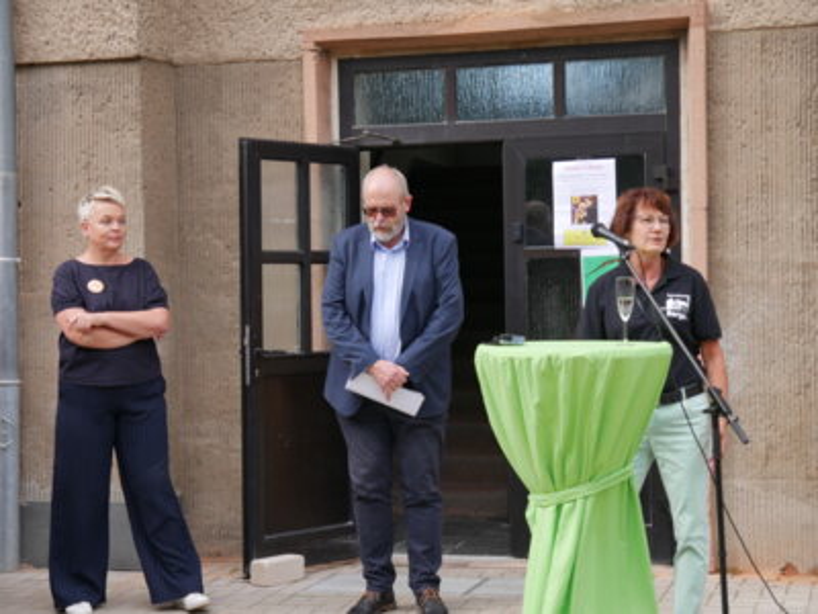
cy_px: 307
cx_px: 409
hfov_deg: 27.0
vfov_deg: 20.4
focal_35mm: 72
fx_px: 1701
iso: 200
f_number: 6.3
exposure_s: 1/160
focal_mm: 36
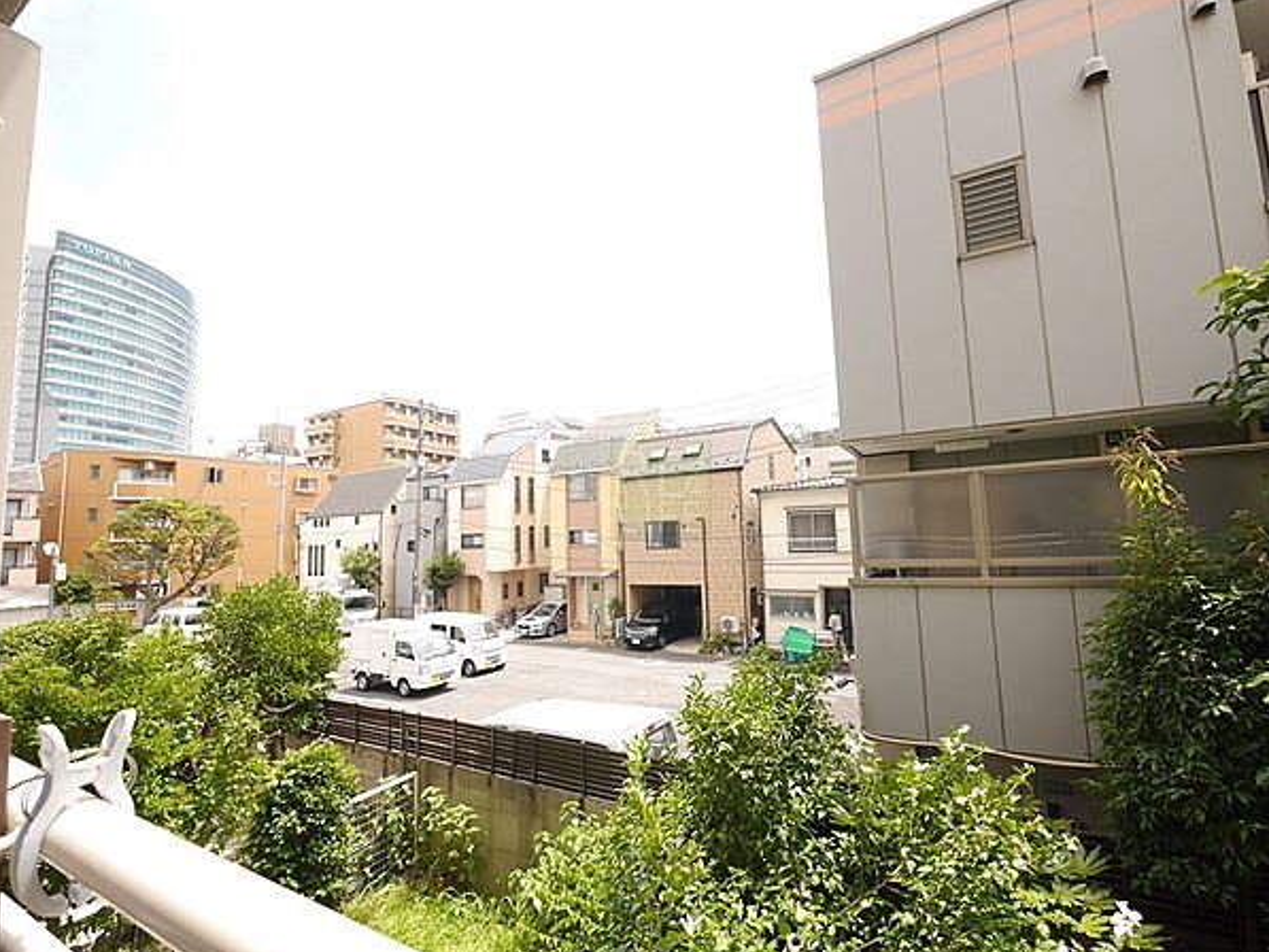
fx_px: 550
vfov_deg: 81.7
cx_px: 661
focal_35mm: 15
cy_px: 491
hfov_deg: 98.1
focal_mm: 7
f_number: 4
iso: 160
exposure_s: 1/200
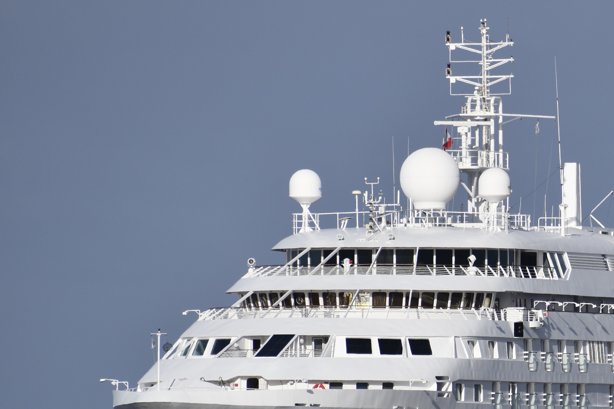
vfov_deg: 1.7
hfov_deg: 2.5
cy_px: 306
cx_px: 592
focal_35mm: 817
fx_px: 13933
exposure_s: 1/640
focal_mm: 280
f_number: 9
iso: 100
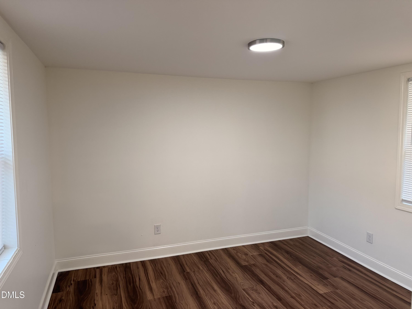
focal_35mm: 24
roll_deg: +0.8
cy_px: 154
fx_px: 286
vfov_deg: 56.8
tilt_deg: -7.3
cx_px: 206
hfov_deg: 71.6
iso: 160
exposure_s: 1/120
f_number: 1.78
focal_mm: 6.76
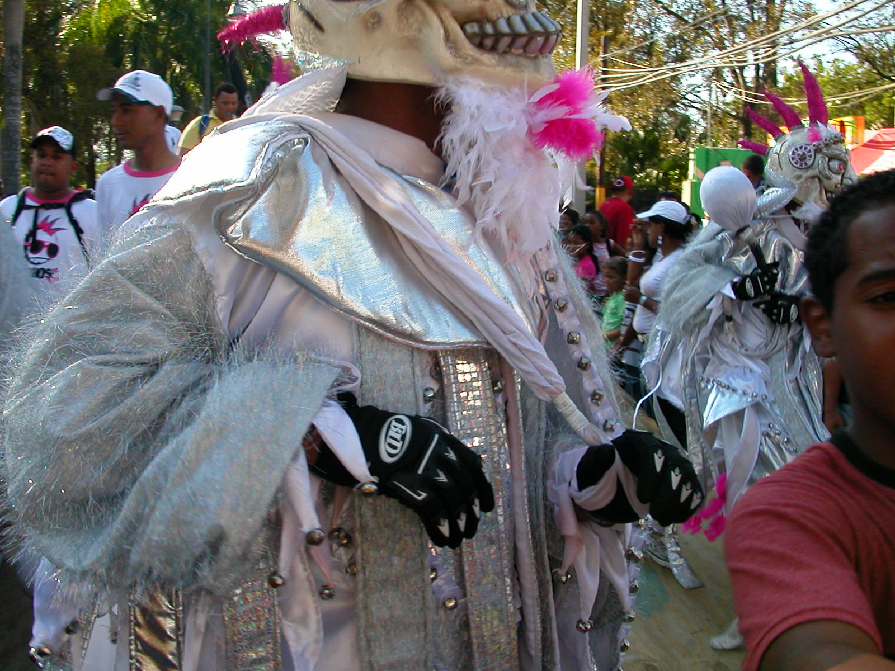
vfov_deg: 38.7
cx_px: 448
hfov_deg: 50.1
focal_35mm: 37
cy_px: 336
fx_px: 957
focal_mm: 5.6
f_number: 4.5
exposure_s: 1/156
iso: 100
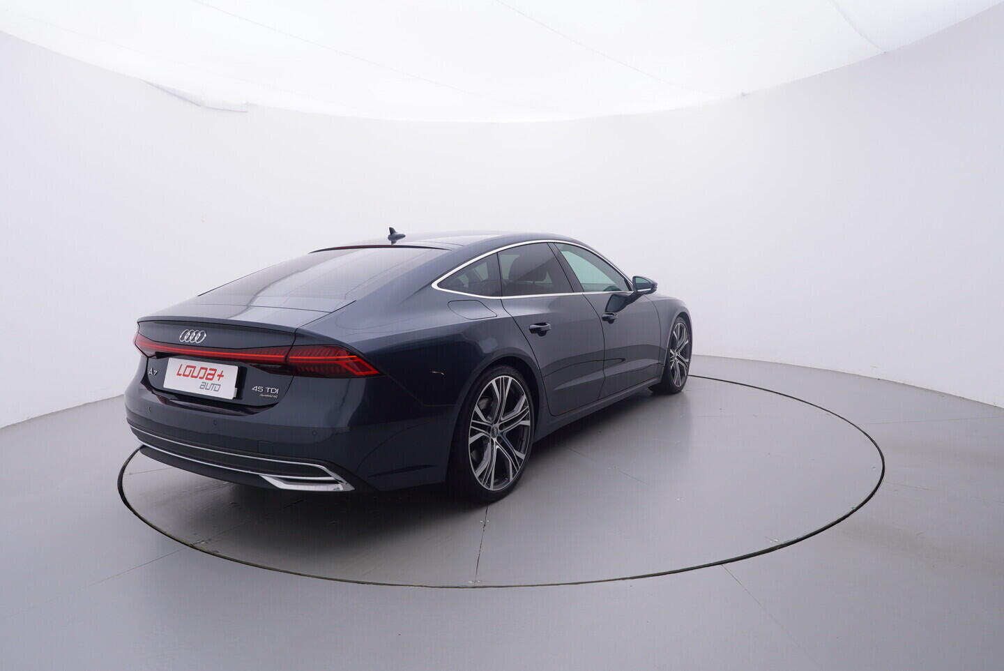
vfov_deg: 56.2
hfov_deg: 77.3
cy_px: 336
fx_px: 628
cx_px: 502
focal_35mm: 22
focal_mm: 15
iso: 200
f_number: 5
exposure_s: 1/80
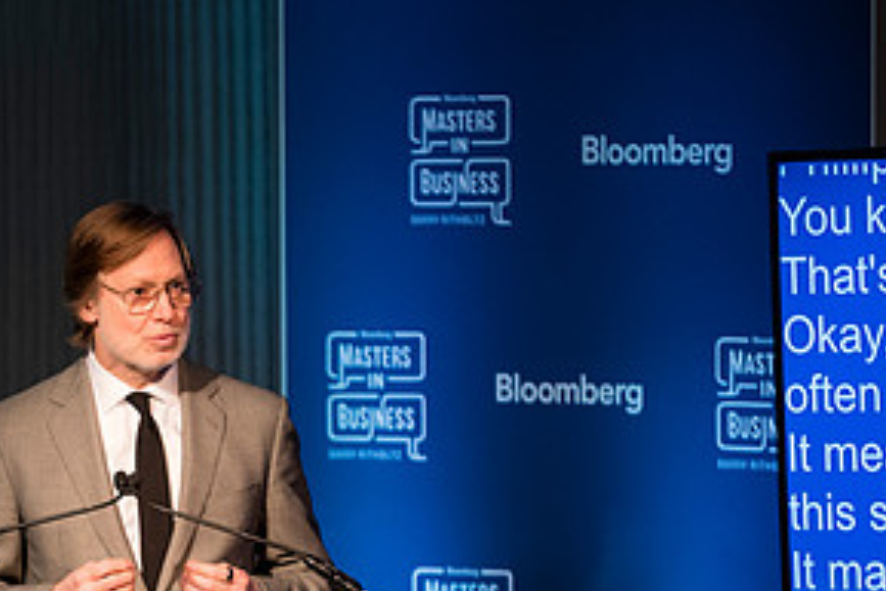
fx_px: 9947
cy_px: 389
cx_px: 135
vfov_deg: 3.4
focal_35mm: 404
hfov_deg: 5.1
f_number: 2.8
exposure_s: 1/160
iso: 2000
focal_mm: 200
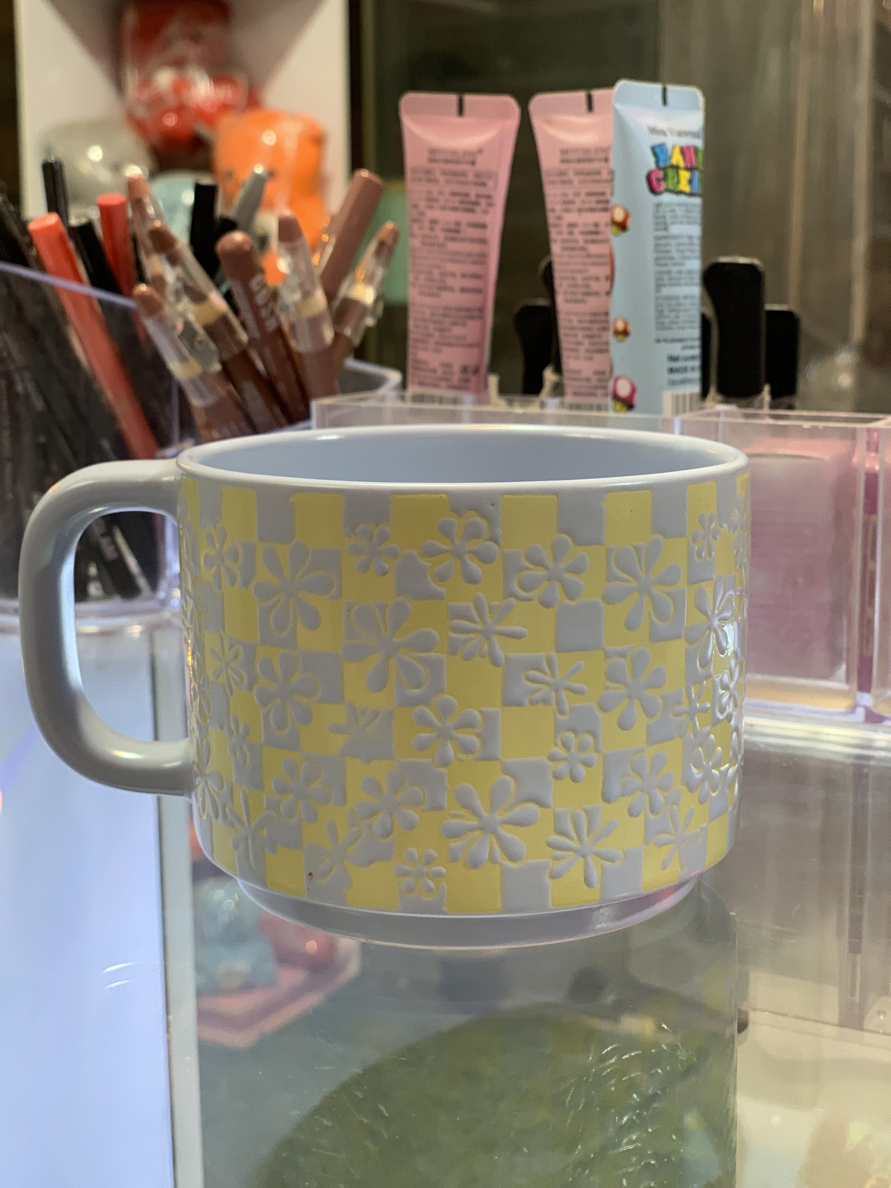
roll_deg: +0.7
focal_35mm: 52
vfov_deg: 36.8
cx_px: 446
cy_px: 594
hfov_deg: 28.0
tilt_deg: -8.8
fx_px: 1785
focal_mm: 6
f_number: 2.4
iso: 125
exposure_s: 1/50
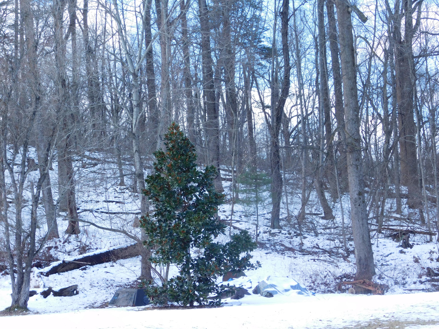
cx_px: 220
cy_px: 164
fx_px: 1015
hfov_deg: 24.4
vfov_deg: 18.4
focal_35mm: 80
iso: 125
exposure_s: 1/125
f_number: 4.4
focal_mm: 14.2
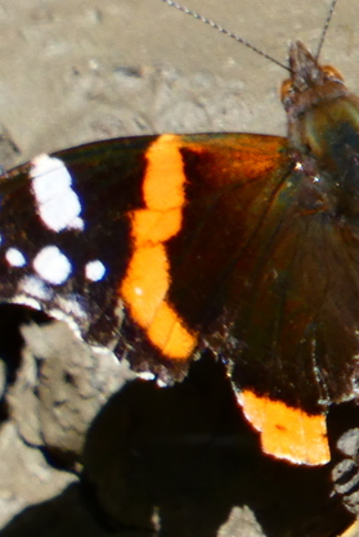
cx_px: 373
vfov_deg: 1.0
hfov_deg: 0.7
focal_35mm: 2011
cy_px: 172
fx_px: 30054
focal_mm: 169.6
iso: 100
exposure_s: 1/125
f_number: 5.6
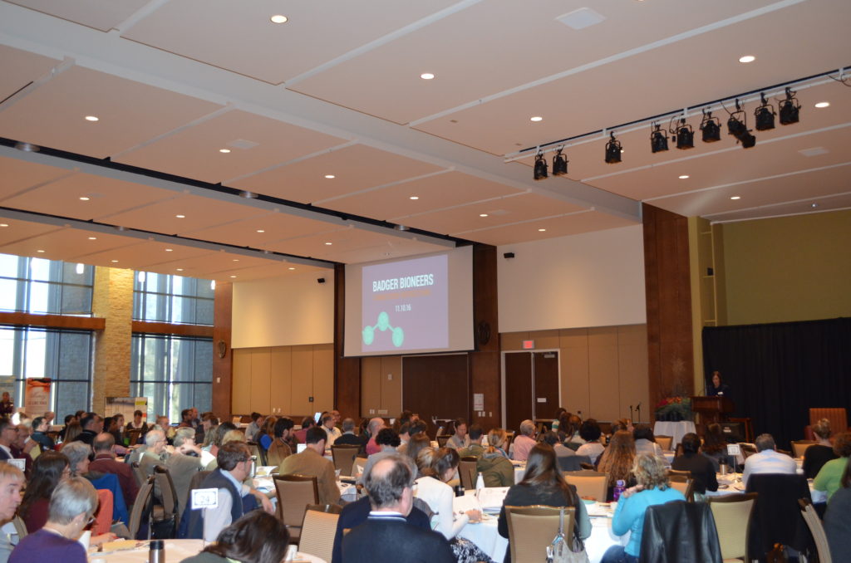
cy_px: 282
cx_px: 426
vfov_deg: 36.7
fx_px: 849
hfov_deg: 53.2
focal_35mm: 36
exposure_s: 1/60
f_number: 4
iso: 1250
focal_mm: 24
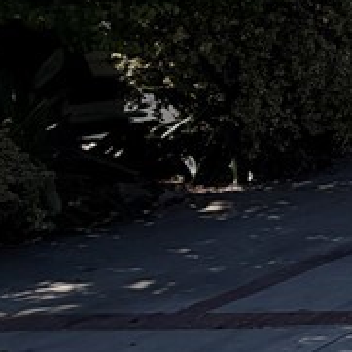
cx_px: 922
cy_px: 99
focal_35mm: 70
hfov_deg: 13.6
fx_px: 805
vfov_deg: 24.4
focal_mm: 2.22
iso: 20
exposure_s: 1/789
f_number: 2.2
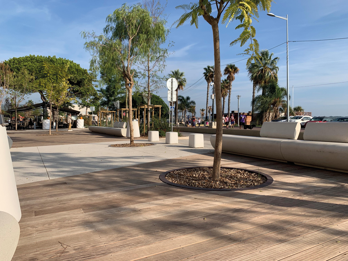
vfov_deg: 53.1
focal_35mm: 26
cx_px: 174
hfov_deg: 67.3
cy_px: 130
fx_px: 261
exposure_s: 1/2421
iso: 25
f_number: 1.8
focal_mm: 4.25
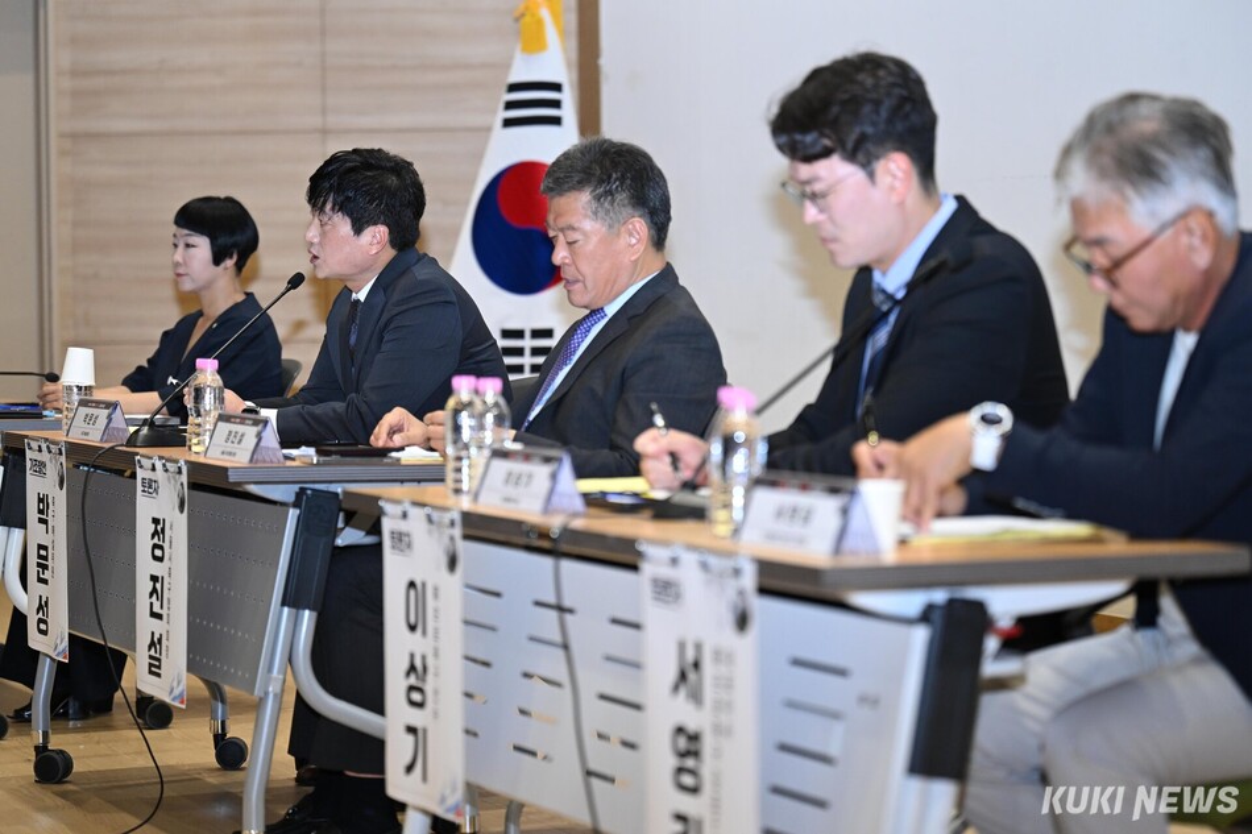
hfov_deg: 22.6
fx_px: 3129
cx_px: 626
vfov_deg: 15.2
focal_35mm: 90
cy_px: 417
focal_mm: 90
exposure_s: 1/250
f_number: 2.8
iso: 1800
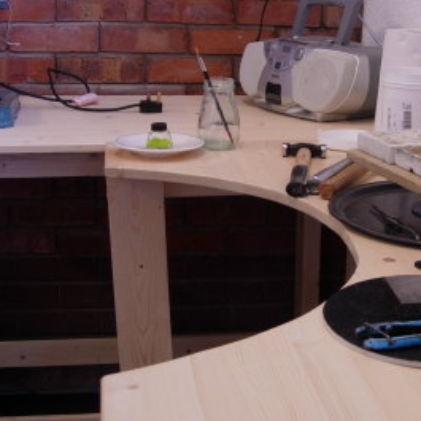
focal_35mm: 65
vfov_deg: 26.5
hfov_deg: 26.0
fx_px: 894
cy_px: 197
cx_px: 334
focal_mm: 7.8
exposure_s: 1/32.9
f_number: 2.8
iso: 64
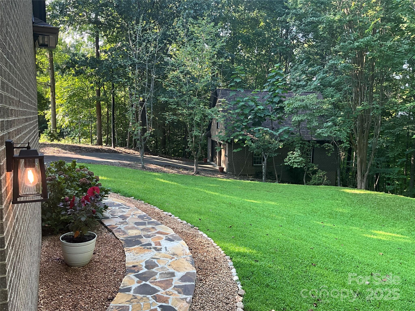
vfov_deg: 48.2
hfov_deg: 61.7
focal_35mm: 29
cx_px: 208
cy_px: 156
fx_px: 348
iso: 40
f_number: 1.8
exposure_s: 1/120
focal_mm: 3
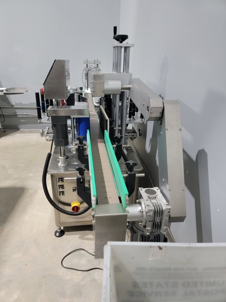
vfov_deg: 71.6
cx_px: 113
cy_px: 151
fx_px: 209
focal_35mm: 24
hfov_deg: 56.8
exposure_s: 1/40
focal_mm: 6.7
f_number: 1.8
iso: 400
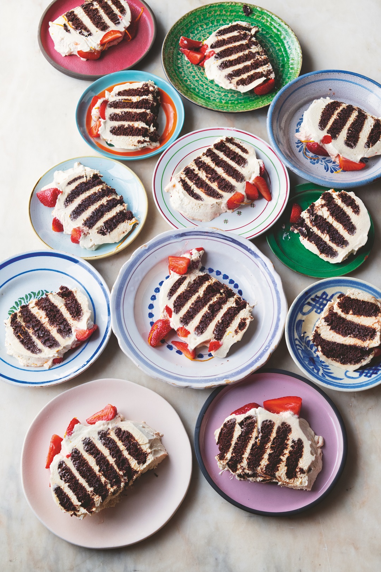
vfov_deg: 39.6
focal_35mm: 50
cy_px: 286
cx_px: 190
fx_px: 794
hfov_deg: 27.0
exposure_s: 1/200
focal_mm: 50
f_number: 10
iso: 640
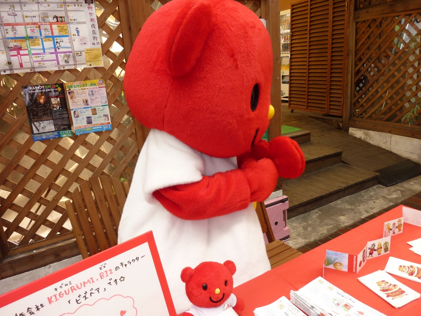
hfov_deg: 69.4
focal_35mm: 25
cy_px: 158
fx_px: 304
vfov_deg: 54.9
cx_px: 210
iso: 125
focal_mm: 4.5
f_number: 3.3
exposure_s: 1/30
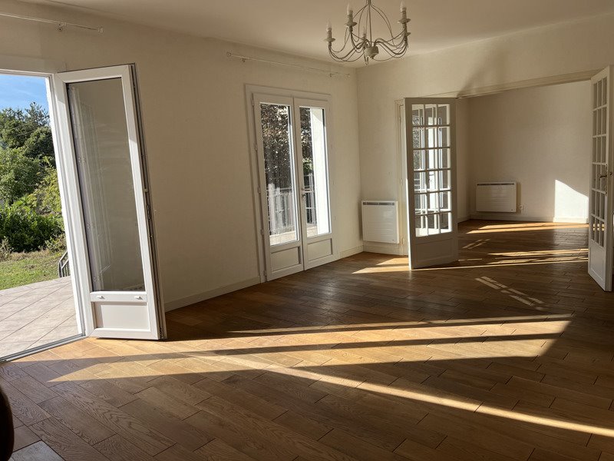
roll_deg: +2.3
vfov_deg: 53.1
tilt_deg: -7.8
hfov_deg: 67.3
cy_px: 230
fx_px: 461
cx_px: 307
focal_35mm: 26
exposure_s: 1/1252
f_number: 1.6
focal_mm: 5.1
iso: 50
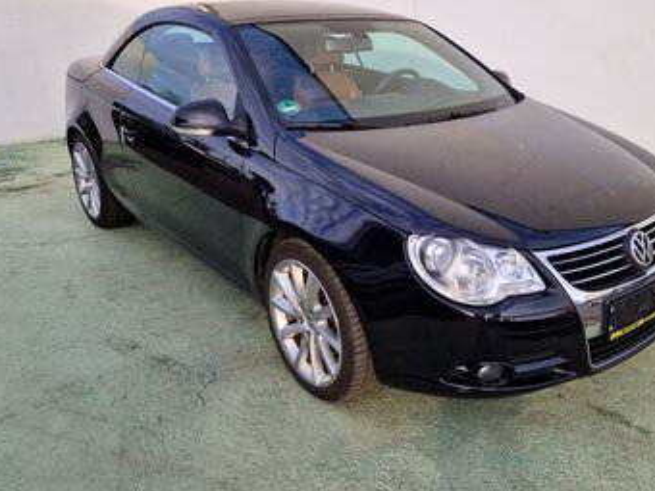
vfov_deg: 42.9
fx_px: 624
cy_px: 243
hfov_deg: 54.4
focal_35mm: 33
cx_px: 430
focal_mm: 5.4
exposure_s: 1/398
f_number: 1.8
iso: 50
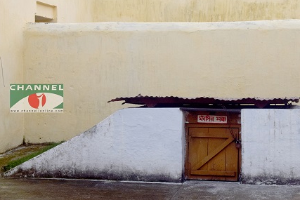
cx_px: 209
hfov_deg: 27.2
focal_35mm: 74
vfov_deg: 18.5
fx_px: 614
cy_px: 93
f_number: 7.1
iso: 400
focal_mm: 35
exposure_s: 1/160
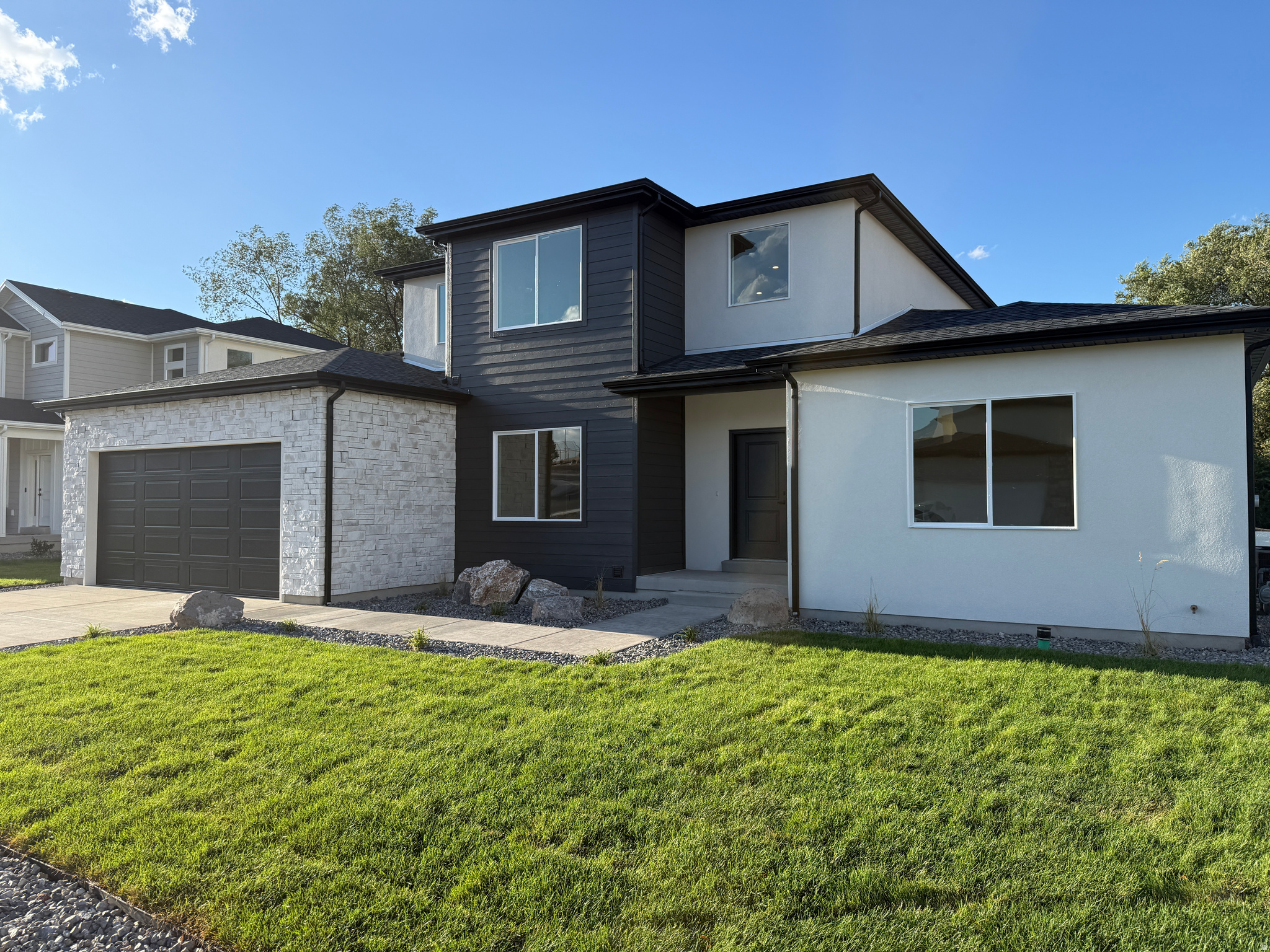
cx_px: 635
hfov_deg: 71.6
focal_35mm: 24
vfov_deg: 56.8
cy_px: 476
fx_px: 881
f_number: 1.78
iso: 80
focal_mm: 6.76
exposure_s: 1/2299
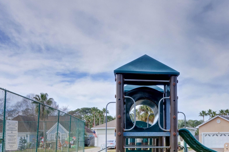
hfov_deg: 41.4
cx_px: 175
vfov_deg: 28.6
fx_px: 293
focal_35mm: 46
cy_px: 123
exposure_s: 1/60
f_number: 22
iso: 100
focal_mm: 16
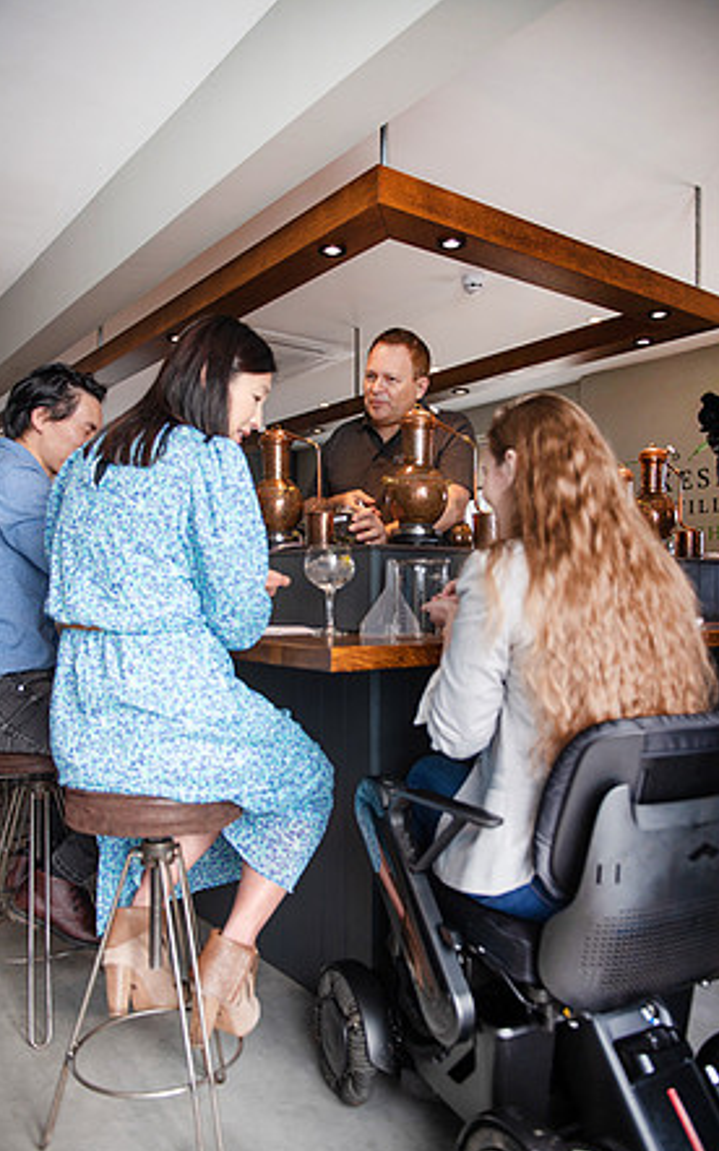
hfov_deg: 44.5
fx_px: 878
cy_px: 583
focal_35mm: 28
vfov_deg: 66.5
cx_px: 383
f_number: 2.8
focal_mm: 27
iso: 320
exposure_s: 1/250
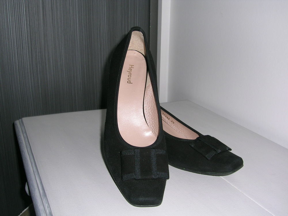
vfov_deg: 36.0
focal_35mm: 40
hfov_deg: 46.8
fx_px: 333
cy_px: 108
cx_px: 144
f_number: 5
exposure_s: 1/60.1
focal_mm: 6.1
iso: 50
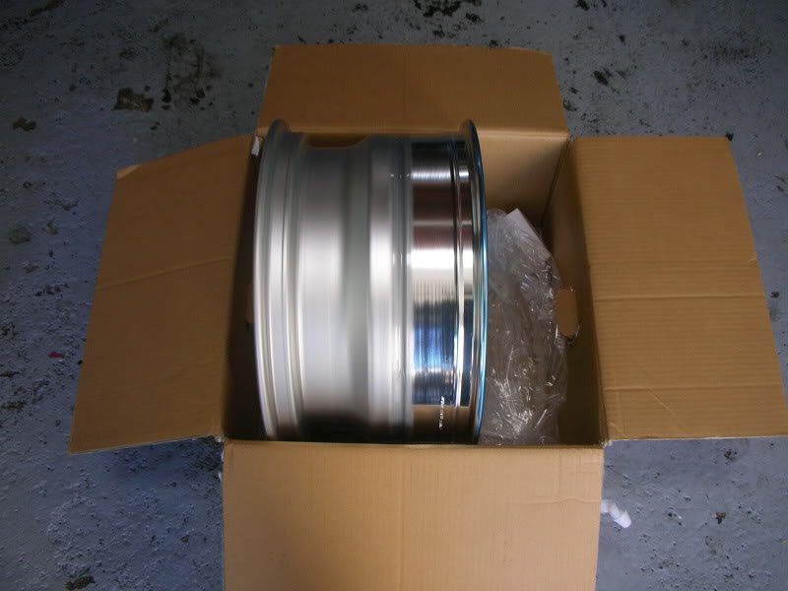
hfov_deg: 52.6
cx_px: 394
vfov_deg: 40.7
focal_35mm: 35
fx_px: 797
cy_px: 296
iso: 50
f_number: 3
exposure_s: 1/44
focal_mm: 5.8
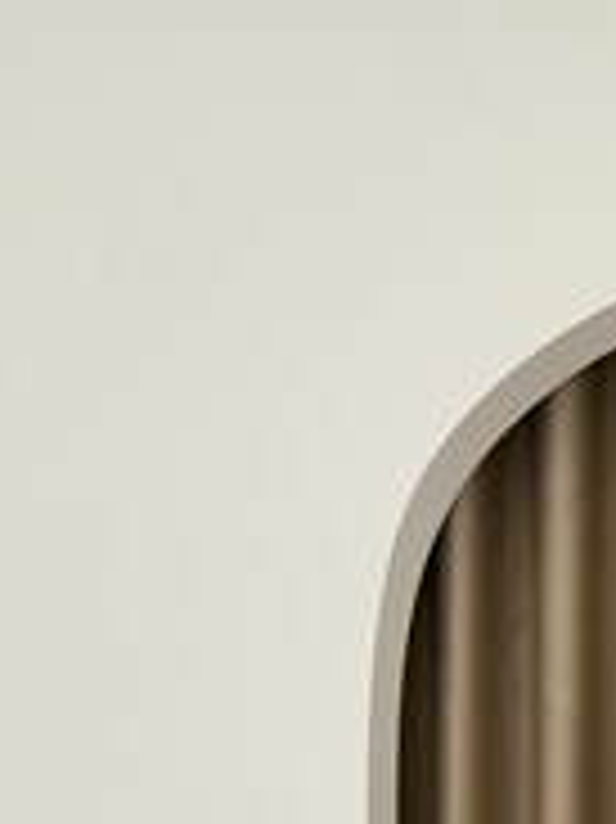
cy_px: 907
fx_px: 1663
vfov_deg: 25.7
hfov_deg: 19.2
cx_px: 823
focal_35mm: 70
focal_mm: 6.76
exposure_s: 1/360
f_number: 1.78
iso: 80
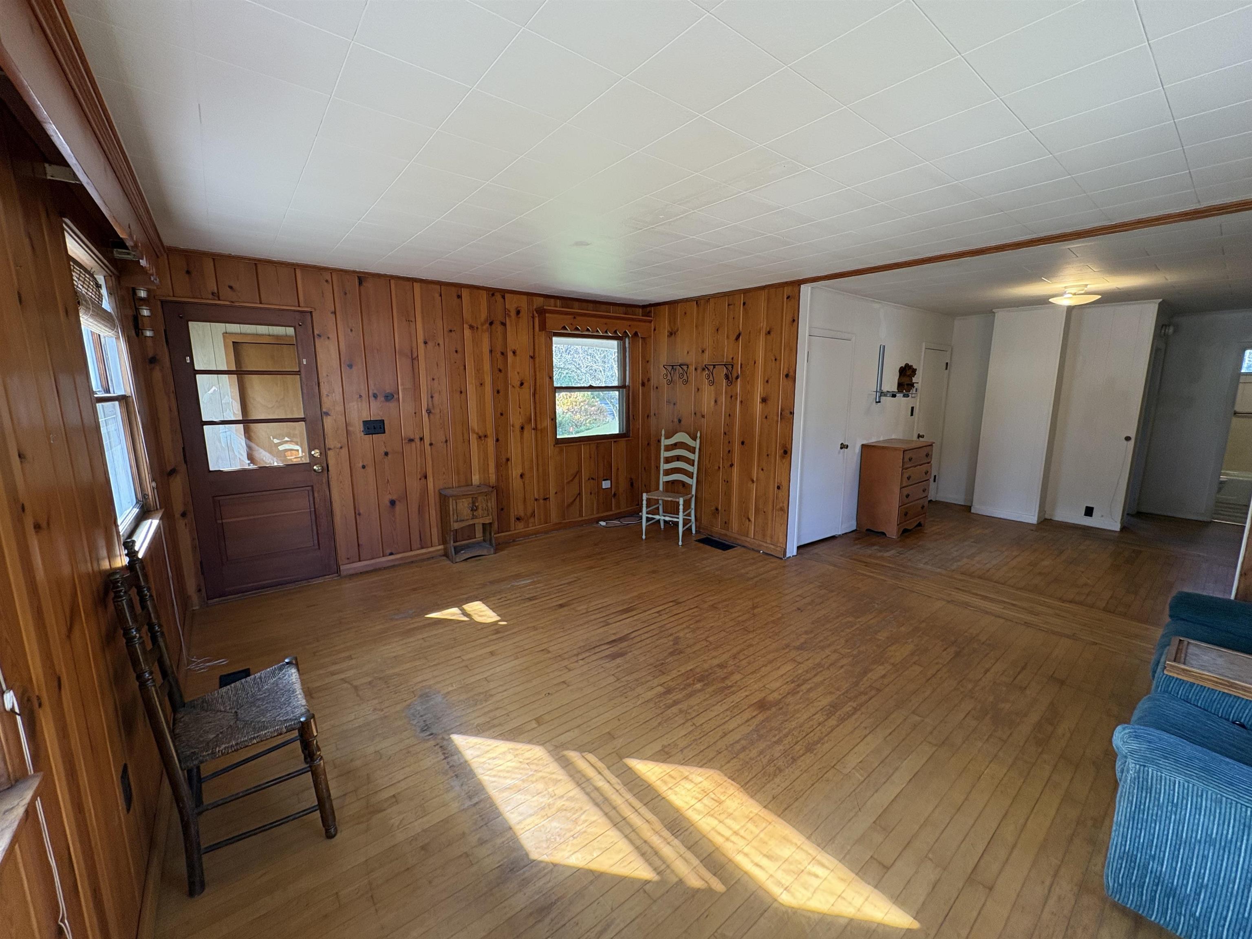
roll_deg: +1.4
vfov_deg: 85.7
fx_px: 506
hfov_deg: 102.1
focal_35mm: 14
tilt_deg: -9.0
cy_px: 470
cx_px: 626
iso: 200
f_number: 2.2
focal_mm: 2.22
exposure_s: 1/74
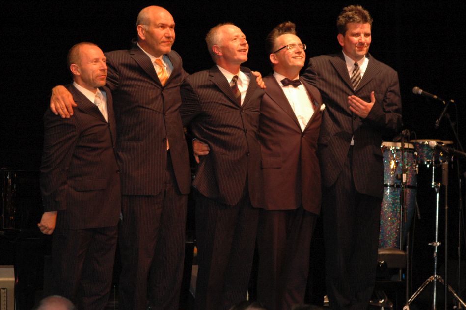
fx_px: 2289
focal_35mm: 177
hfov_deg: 11.6
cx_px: 242
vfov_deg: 7.7
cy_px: 152
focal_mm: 112
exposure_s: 1/60
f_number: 5.6
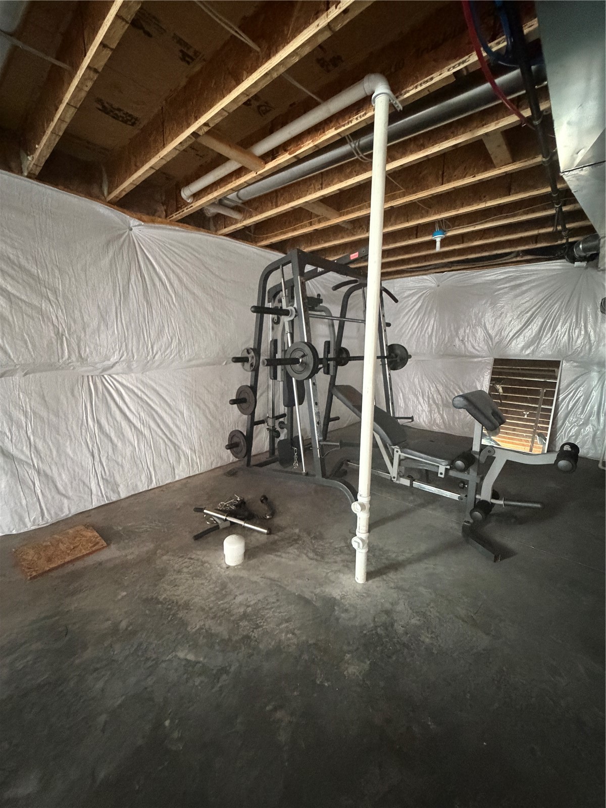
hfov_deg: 85.7
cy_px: 404
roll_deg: -1.3
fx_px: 327
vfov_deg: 102.1
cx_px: 303
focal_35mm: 14
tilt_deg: -10.1
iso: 1250
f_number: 2.2
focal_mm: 2.22
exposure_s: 1/40
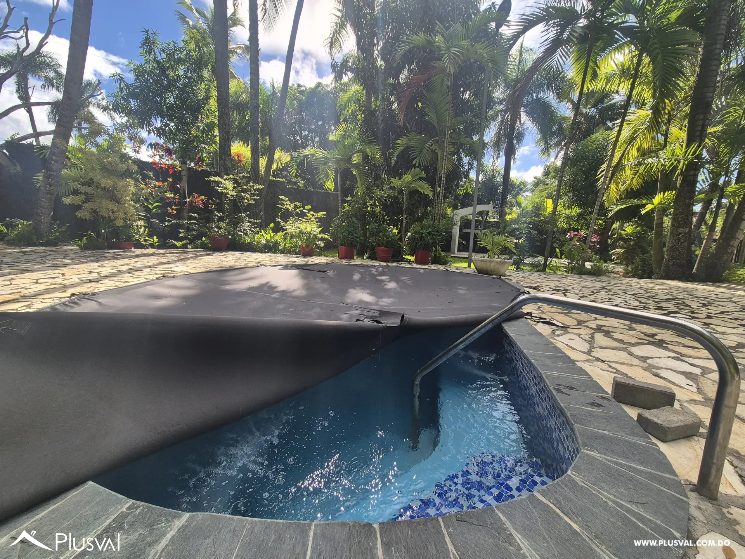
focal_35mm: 13
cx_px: 372
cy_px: 280
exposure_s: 1/1396
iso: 50
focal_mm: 2.2
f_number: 2.2
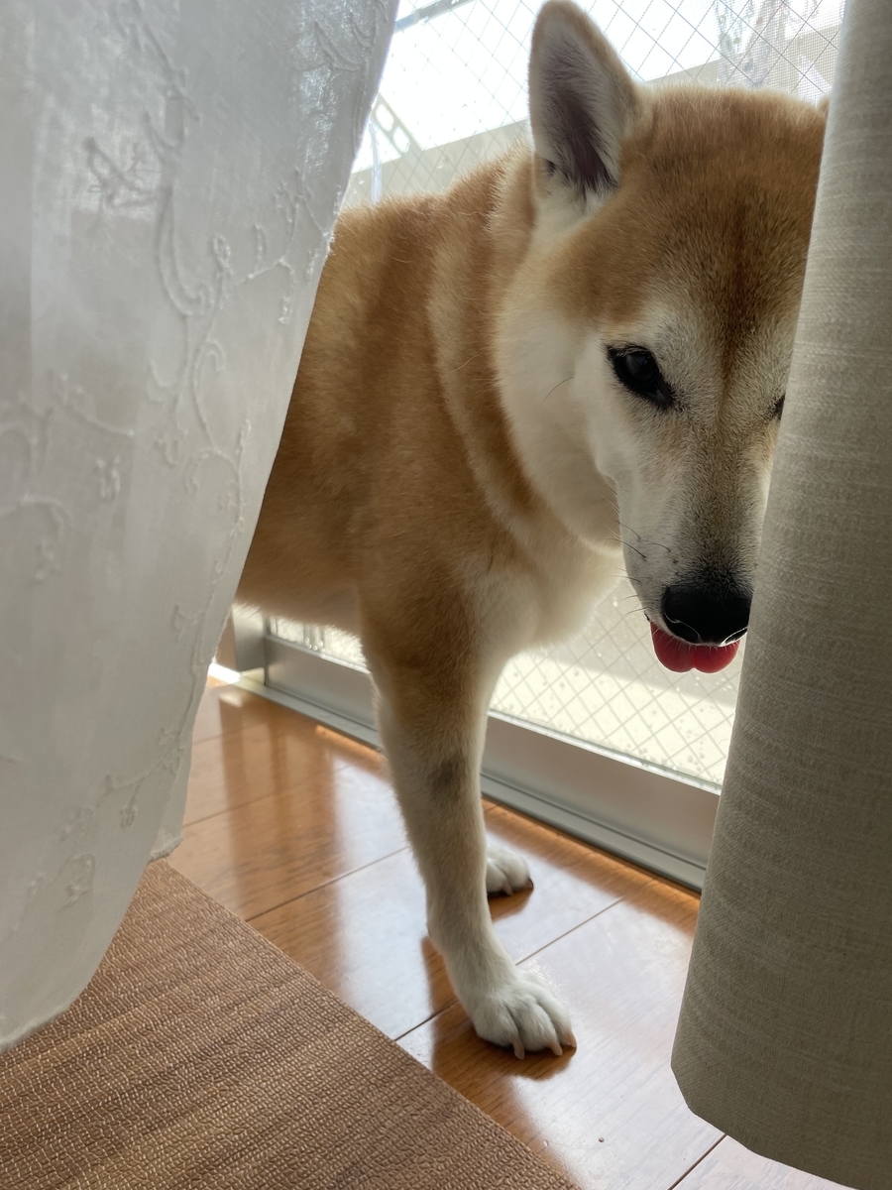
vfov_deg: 67.3
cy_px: 595
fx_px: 893
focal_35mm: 26
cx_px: 446
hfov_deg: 53.1
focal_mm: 4.2
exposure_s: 1/384
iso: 32
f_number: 1.6
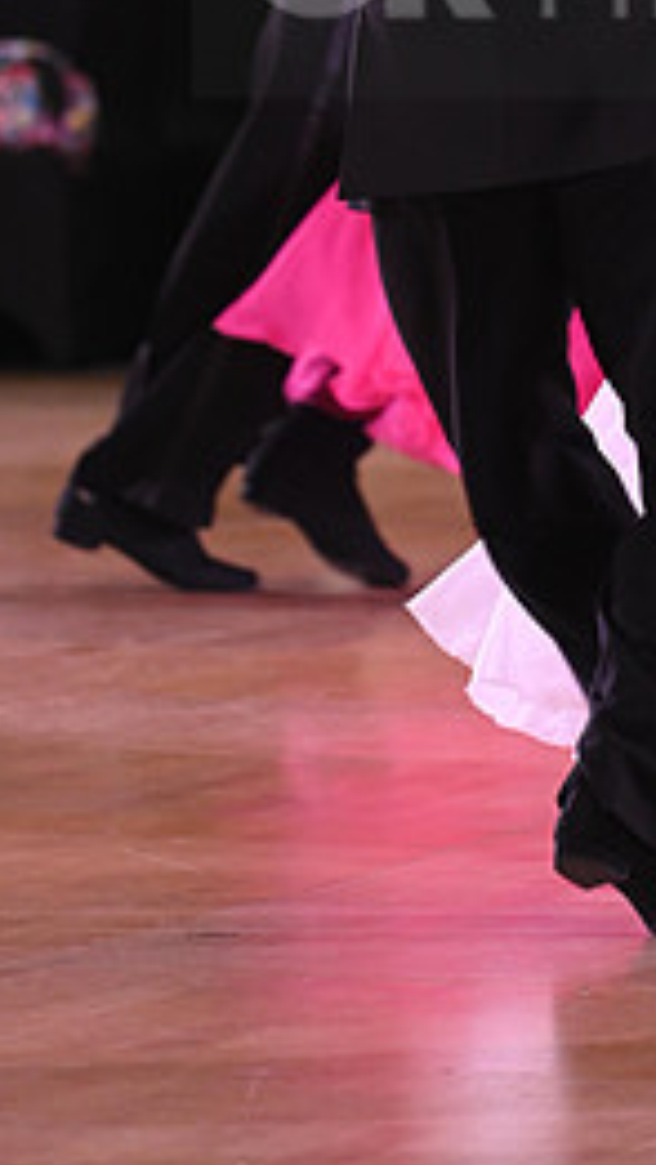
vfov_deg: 4.6
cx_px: 810
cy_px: -49
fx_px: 14396
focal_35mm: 466
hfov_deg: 2.6
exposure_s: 1/200
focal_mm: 200
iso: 1600
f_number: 5.6
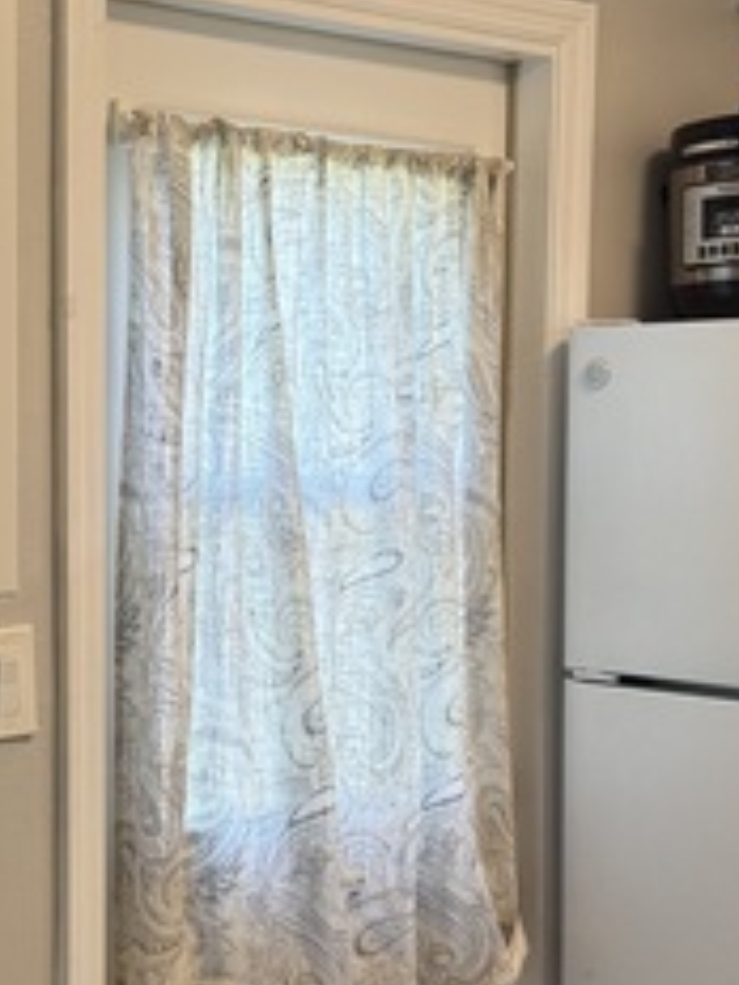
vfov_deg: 28.2
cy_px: 507
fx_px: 1964
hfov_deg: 20.9
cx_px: 89
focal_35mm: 69
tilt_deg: -2.4
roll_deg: +0.0
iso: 125
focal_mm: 6.76
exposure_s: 1/120
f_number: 1.78
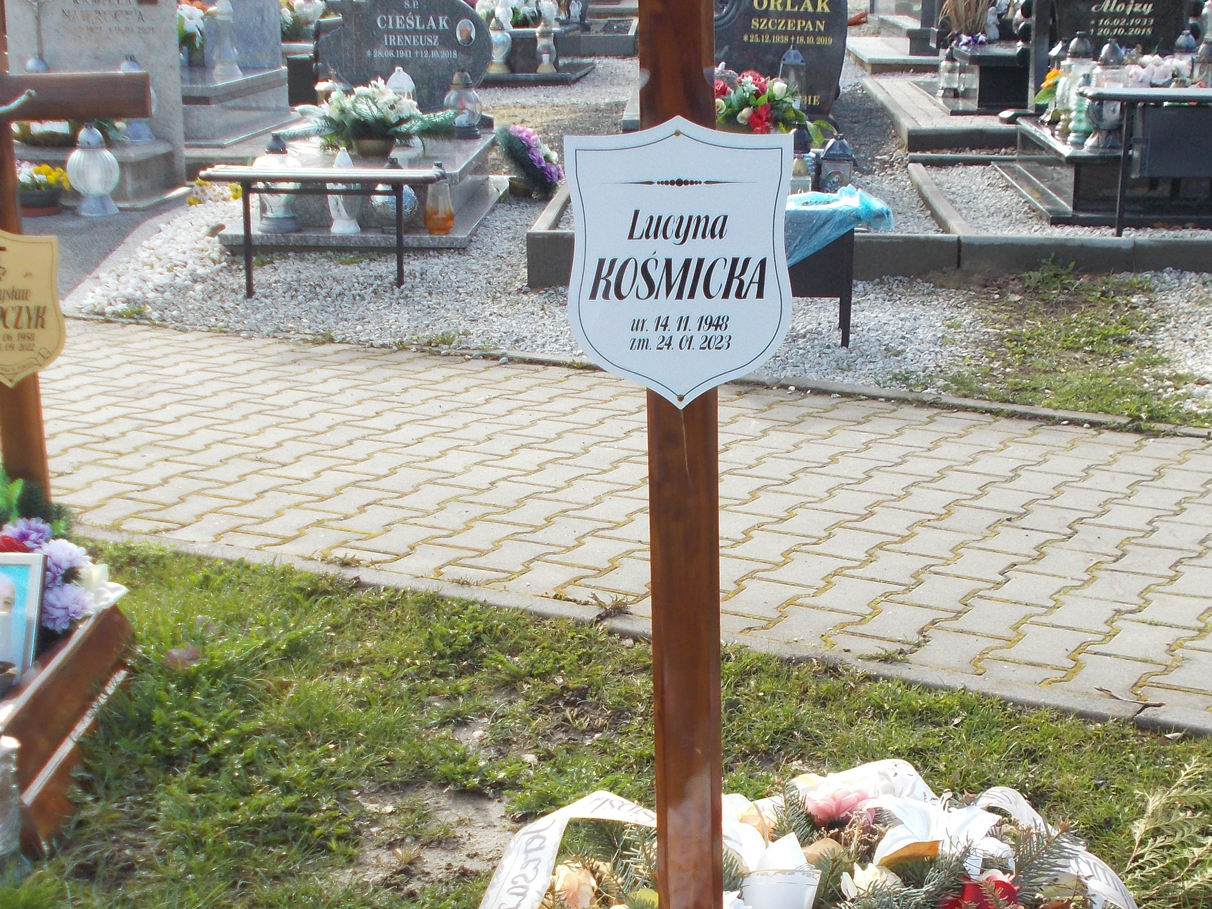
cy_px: 588
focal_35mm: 61
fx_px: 2136
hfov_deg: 31.7
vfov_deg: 23.9
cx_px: 660
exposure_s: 1/250
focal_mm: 6
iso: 80
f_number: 3.6
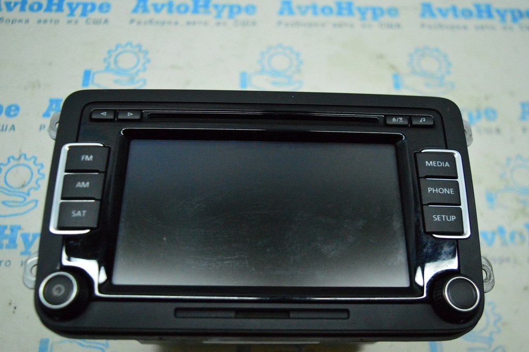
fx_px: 529
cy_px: 176
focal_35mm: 36
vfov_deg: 36.8
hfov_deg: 53.2
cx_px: 264
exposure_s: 1/1000
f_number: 4
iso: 6400
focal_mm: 24
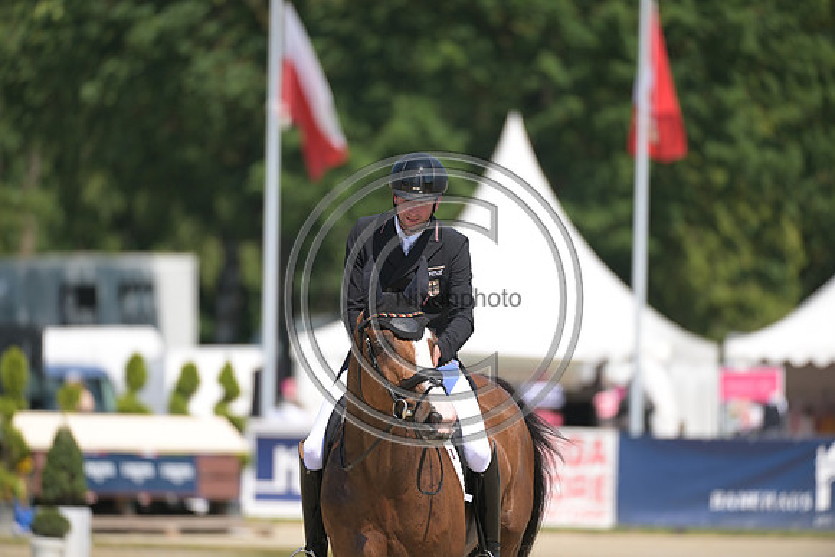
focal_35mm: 400
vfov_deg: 3.4
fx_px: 9280
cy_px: 278
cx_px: 418
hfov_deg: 5.2
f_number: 5
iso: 280
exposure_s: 1/1250
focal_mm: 400
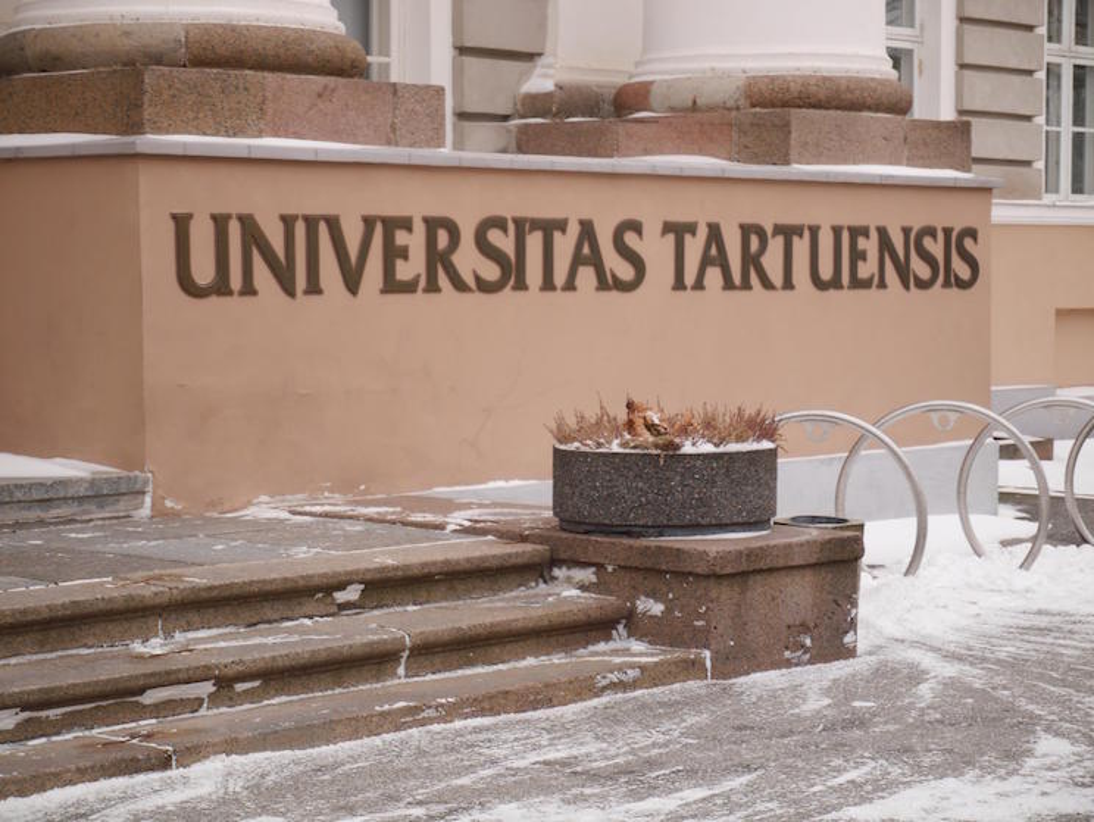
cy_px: 411
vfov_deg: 17.6
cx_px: 547
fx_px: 2656
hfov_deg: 23.3
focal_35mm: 84
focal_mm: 42
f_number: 5.6
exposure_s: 1/80
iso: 200
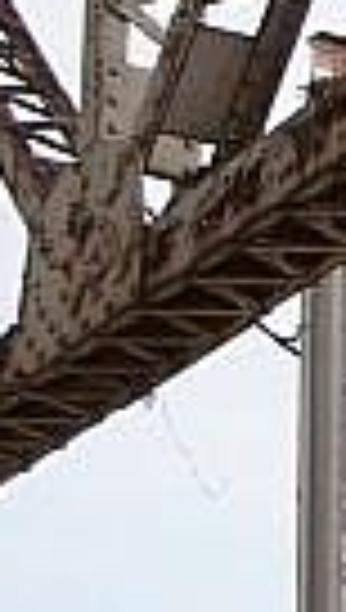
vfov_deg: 12.9
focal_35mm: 167
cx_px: 802
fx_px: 2710
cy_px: 238
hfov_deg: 6.9
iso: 50
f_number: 3.3
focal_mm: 6.3
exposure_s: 1/500
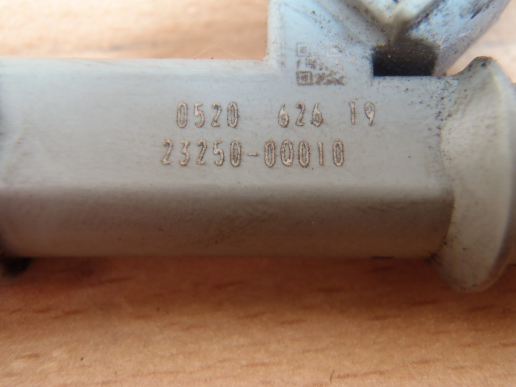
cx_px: 258
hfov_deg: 50.1
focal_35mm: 37
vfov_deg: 38.7
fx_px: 552
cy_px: 194
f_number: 4.7
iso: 200
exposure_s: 1/5
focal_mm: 6.64
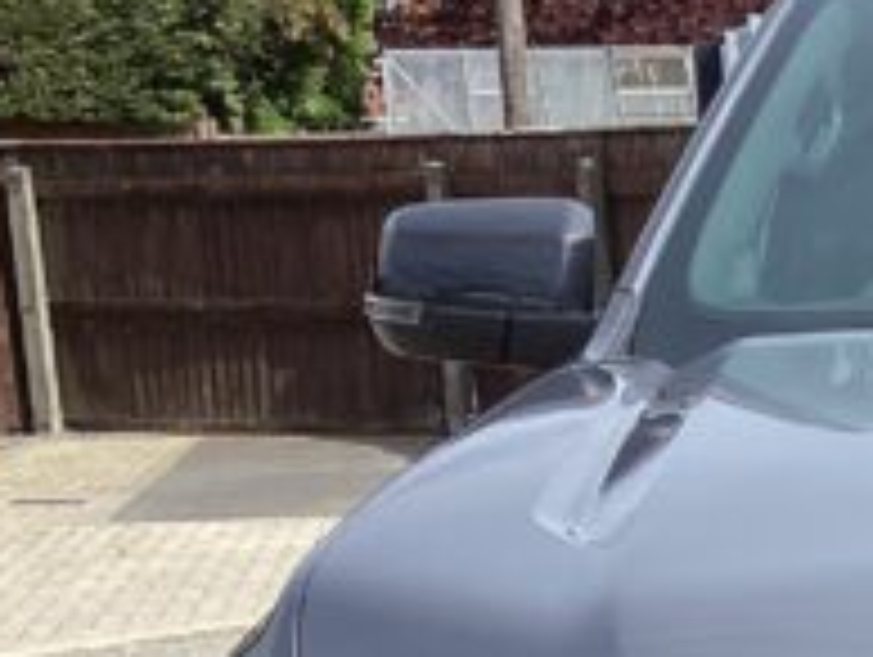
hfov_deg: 14.5
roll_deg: +1.0
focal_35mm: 127
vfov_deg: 11.2
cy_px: 1028
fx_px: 3207
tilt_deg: -15.1
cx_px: 1310
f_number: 2.4
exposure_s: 1/823
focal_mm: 3.3
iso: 25
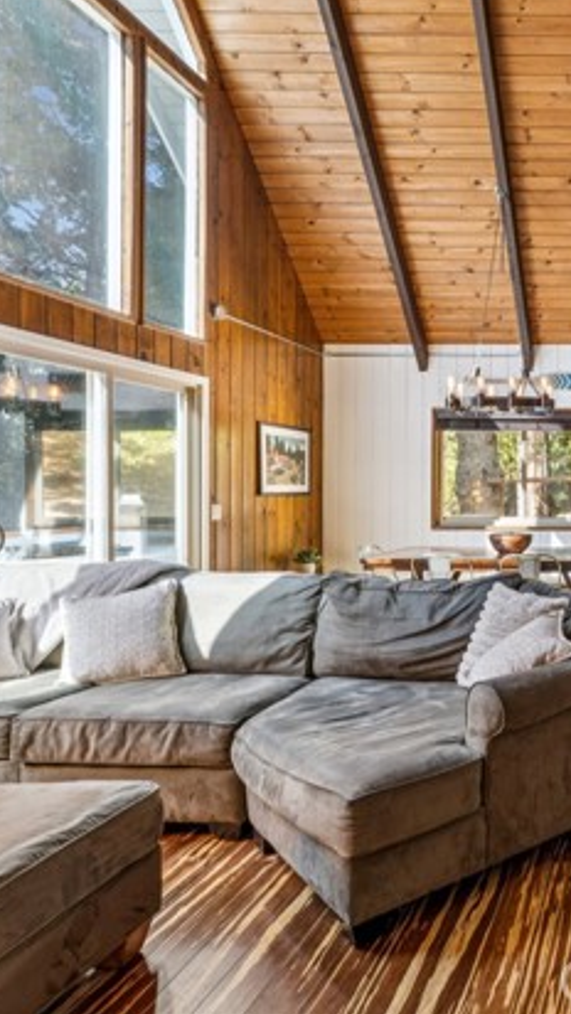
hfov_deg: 36.1
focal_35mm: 26
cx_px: 652
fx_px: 708
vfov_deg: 71.2
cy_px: 492
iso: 100
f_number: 13
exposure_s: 1
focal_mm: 16.2
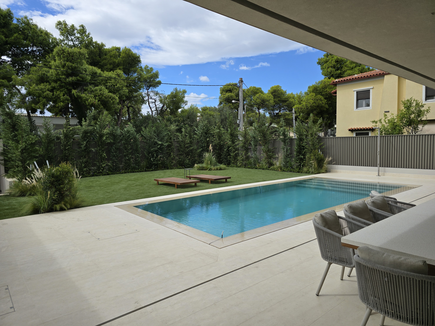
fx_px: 289
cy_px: 163
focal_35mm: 23
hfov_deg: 73.9
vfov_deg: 58.9
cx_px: 218
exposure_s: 1/709
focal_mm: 6.3
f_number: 1.7
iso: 12
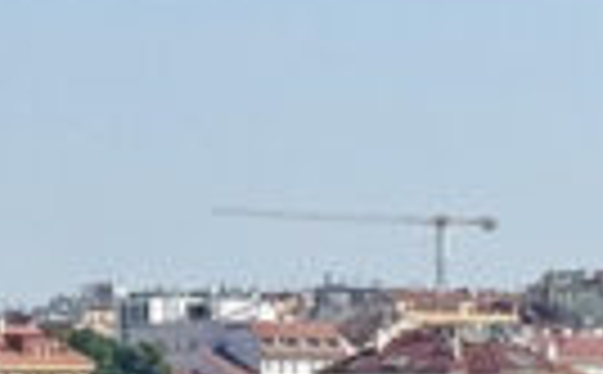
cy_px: 401
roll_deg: -0.5
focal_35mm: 390
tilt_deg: +0.2
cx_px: 104
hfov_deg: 5.4
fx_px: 6393
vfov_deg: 3.3
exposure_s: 1/6536
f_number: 1.78
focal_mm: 6.76
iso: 80
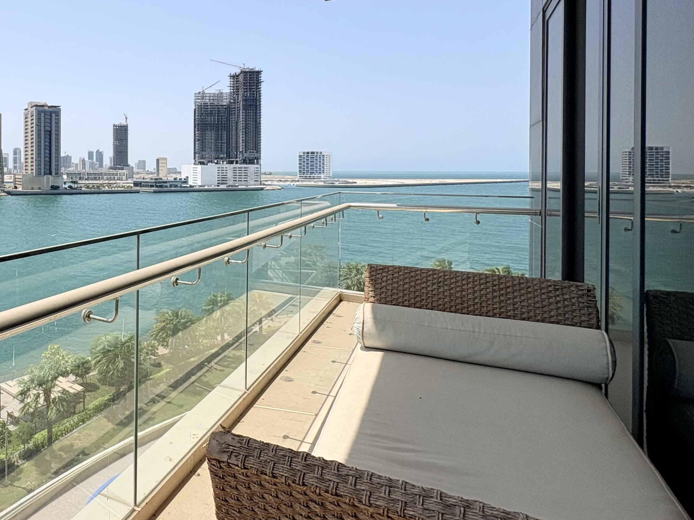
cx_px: 123
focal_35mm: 26
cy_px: 171
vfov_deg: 52.0
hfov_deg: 60.9
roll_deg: -0.1
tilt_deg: +0.2
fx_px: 521
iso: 50
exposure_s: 1/3546
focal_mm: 2.22
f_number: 2.2
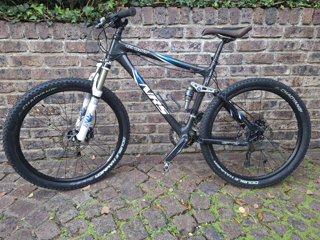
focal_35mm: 23
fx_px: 213
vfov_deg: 58.9
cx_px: 160
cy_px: 120
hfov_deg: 73.9
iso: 64
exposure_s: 1/100
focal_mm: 5.54
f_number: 1.8
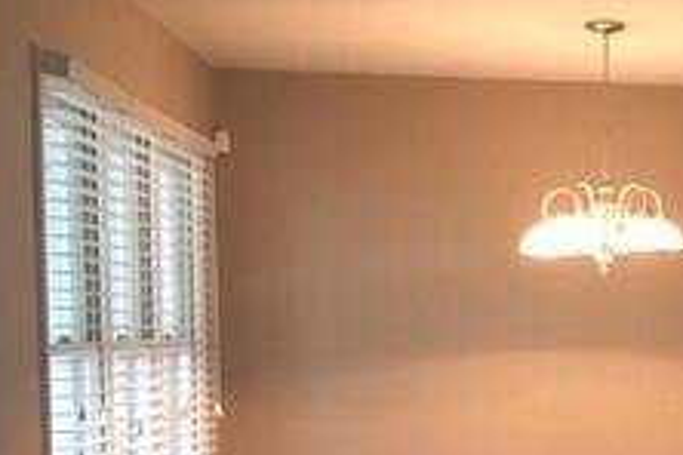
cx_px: 705
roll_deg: -1.5
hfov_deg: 22.4
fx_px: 1650
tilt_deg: -5.8
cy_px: 513
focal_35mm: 87
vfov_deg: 15.3
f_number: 2.2
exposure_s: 1/30
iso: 200
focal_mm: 4.15
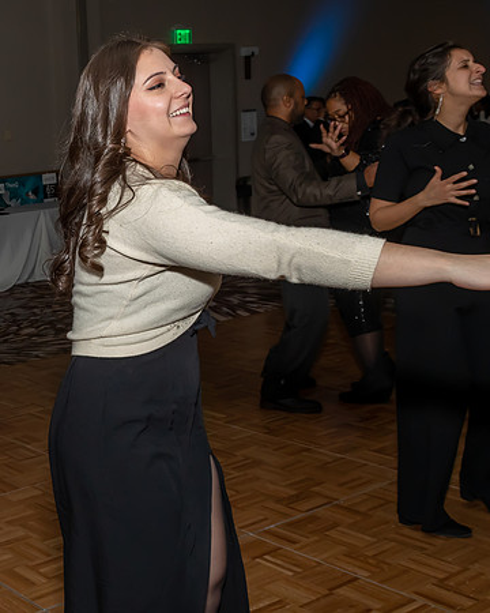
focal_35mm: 53
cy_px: 282
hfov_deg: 26.5
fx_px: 956
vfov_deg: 35.5
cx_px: -47
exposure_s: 1/250
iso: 400
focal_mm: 18
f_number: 6.3
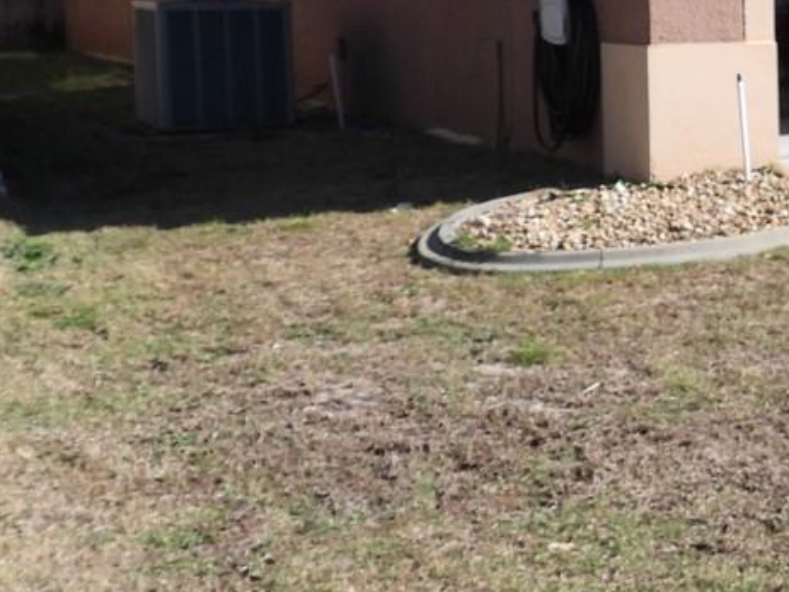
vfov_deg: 17.6
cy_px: 128
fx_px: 1891
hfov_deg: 20.1
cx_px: 1198
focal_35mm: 83
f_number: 2.8
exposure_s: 1/1250
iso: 100
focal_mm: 4.3
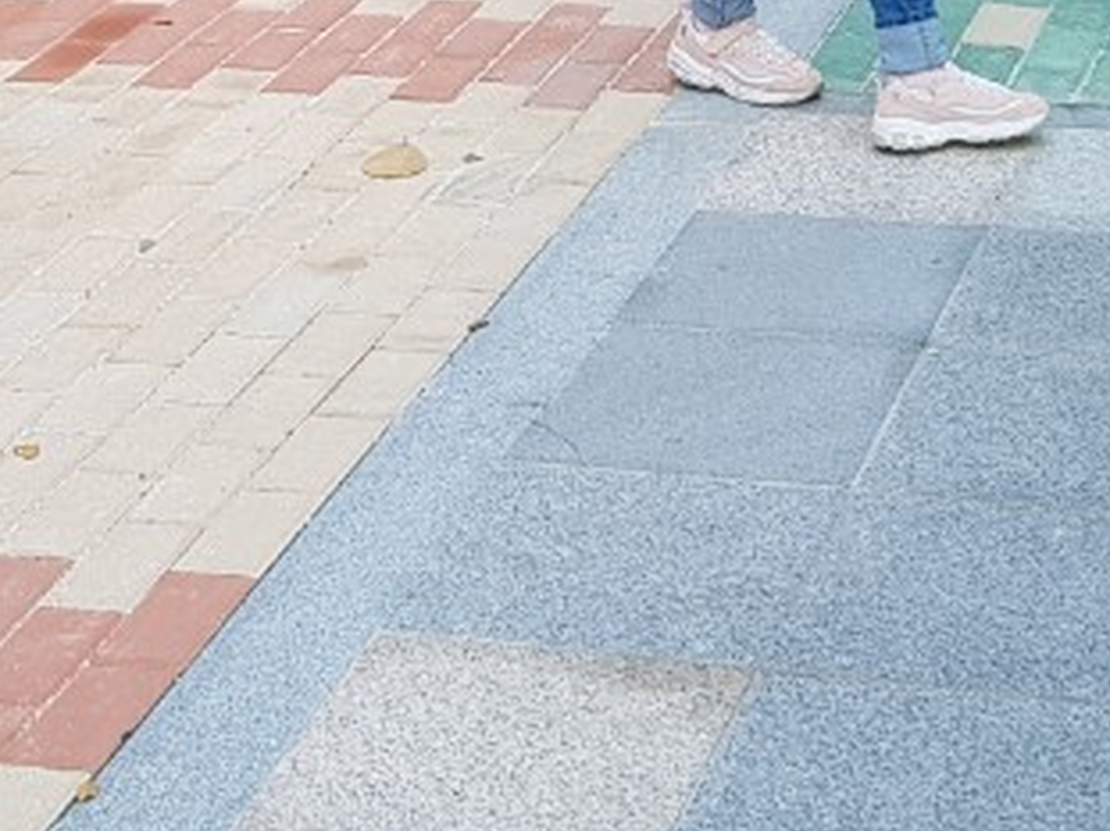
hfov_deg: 18.4
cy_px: -385
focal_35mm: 107
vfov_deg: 13.1
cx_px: 478
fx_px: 3430
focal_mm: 4.3
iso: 40
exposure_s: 1/147
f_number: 1.7
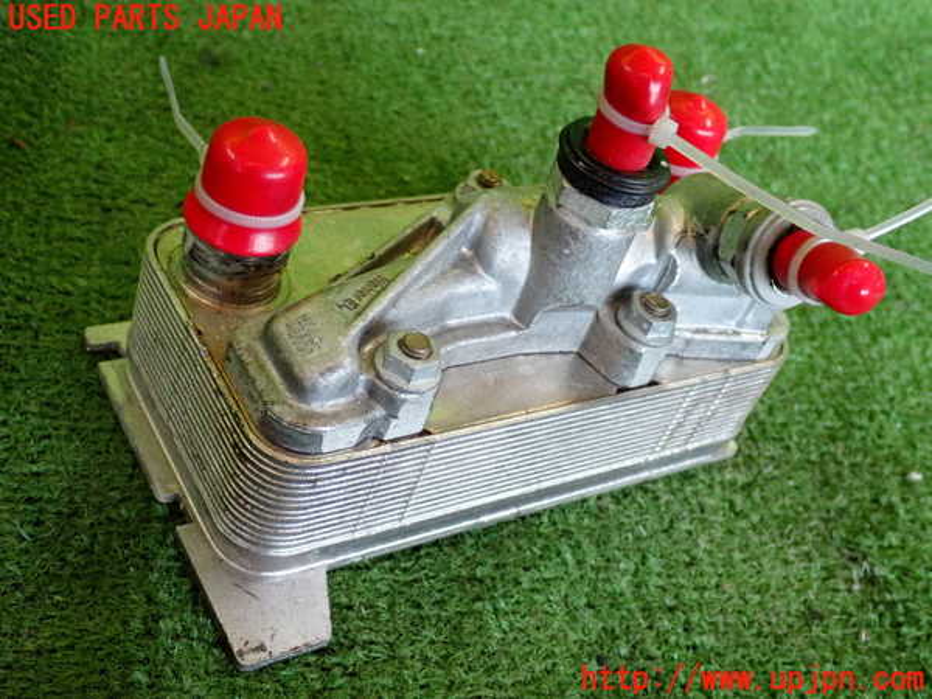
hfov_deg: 40.4
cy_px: 350
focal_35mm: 47
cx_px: 466
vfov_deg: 30.9
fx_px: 1265
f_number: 3.1
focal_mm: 8.4
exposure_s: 1/125
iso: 800
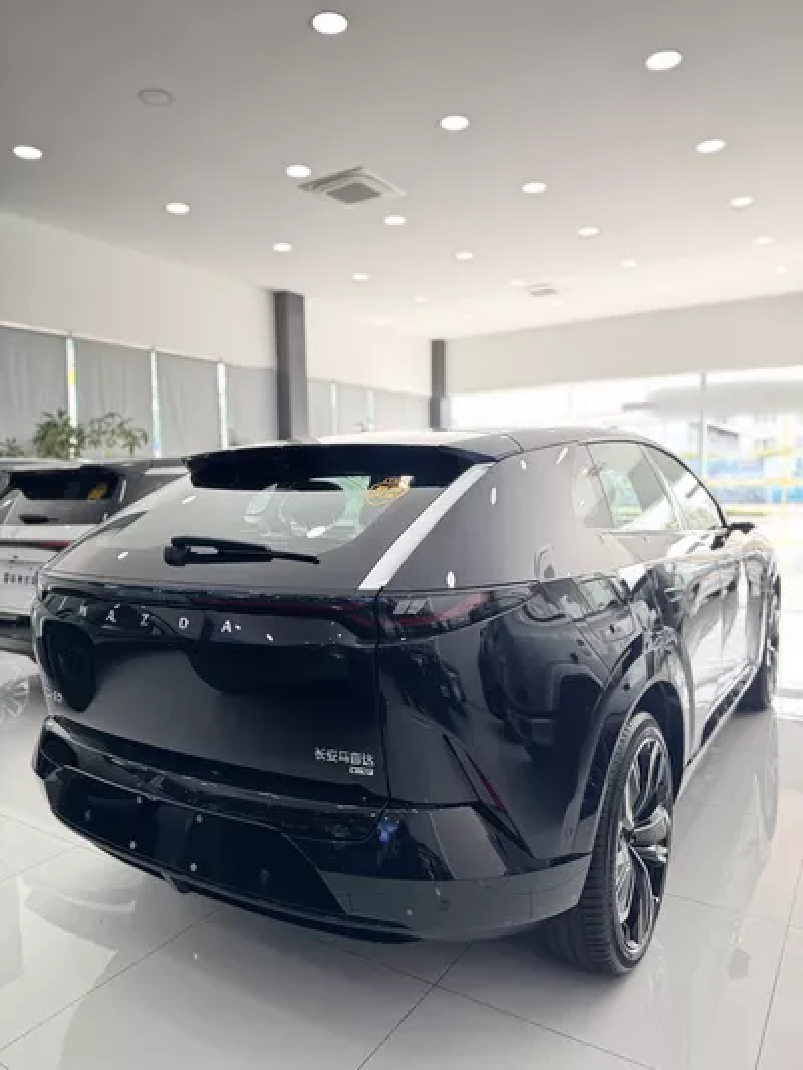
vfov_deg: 71.6
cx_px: 402
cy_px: 535
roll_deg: +0.5
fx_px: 742
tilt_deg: -3.8
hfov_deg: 56.8
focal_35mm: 24
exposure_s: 1/121
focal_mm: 6.76
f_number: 1.78
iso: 160
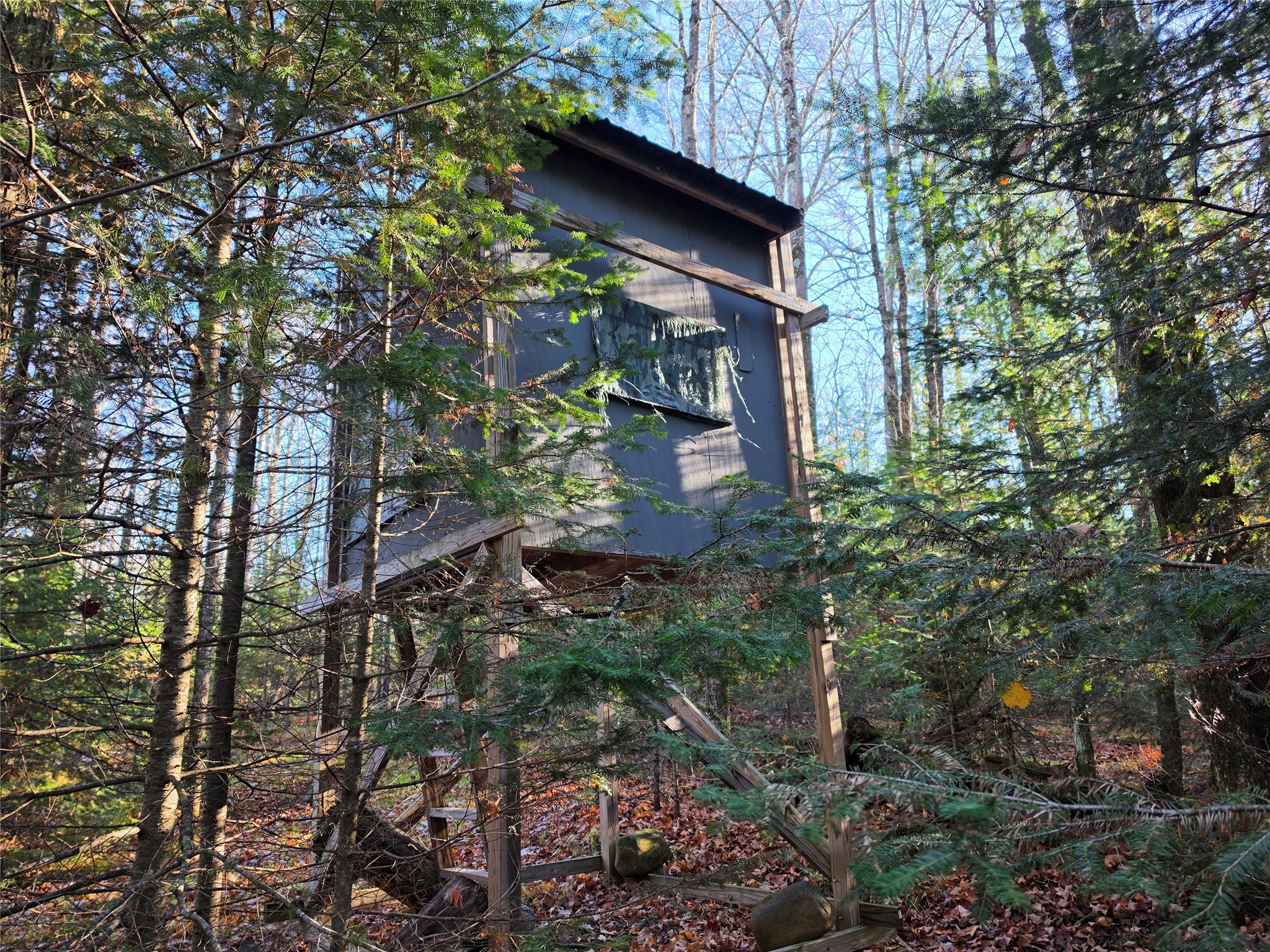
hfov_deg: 73.9
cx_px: 635
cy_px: 476
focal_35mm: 23
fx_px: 844
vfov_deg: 58.9
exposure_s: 1/359
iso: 32
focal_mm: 6.5
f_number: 1.4
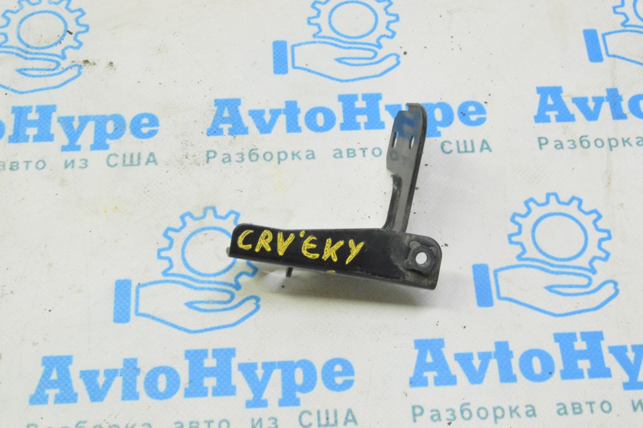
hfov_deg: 33.4
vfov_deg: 22.6
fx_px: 1071
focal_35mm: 60
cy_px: 214
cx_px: 322
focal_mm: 40
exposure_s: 1/20
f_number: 20
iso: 6400
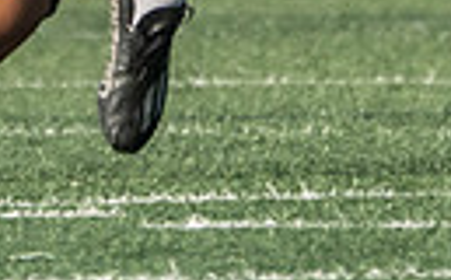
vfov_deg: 0.4
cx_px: 185
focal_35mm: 3677
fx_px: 45097
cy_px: -411
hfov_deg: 0.6
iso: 640
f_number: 8
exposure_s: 1/1250
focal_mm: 560
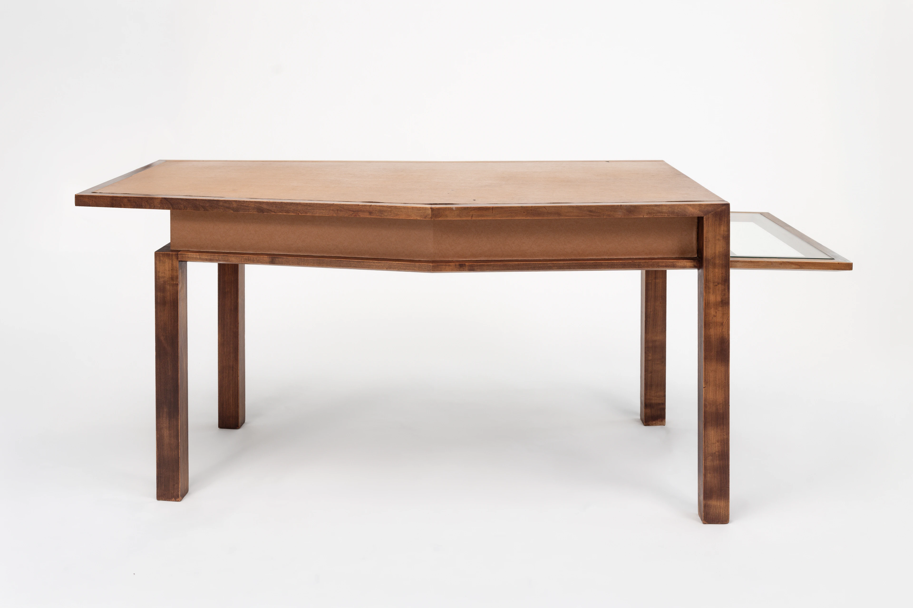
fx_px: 1268
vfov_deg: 27.0
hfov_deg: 39.6
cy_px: 304
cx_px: 456
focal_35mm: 50
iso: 250
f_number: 8
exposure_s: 1/80
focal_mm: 50
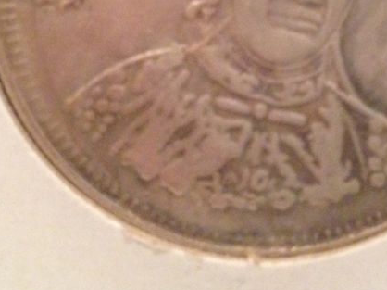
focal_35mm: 79
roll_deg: -1.2
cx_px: 223
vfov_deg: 17.9
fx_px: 883
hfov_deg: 24.7
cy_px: -39
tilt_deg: -27.3
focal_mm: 4.12
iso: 400
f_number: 2.4
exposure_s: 1/15
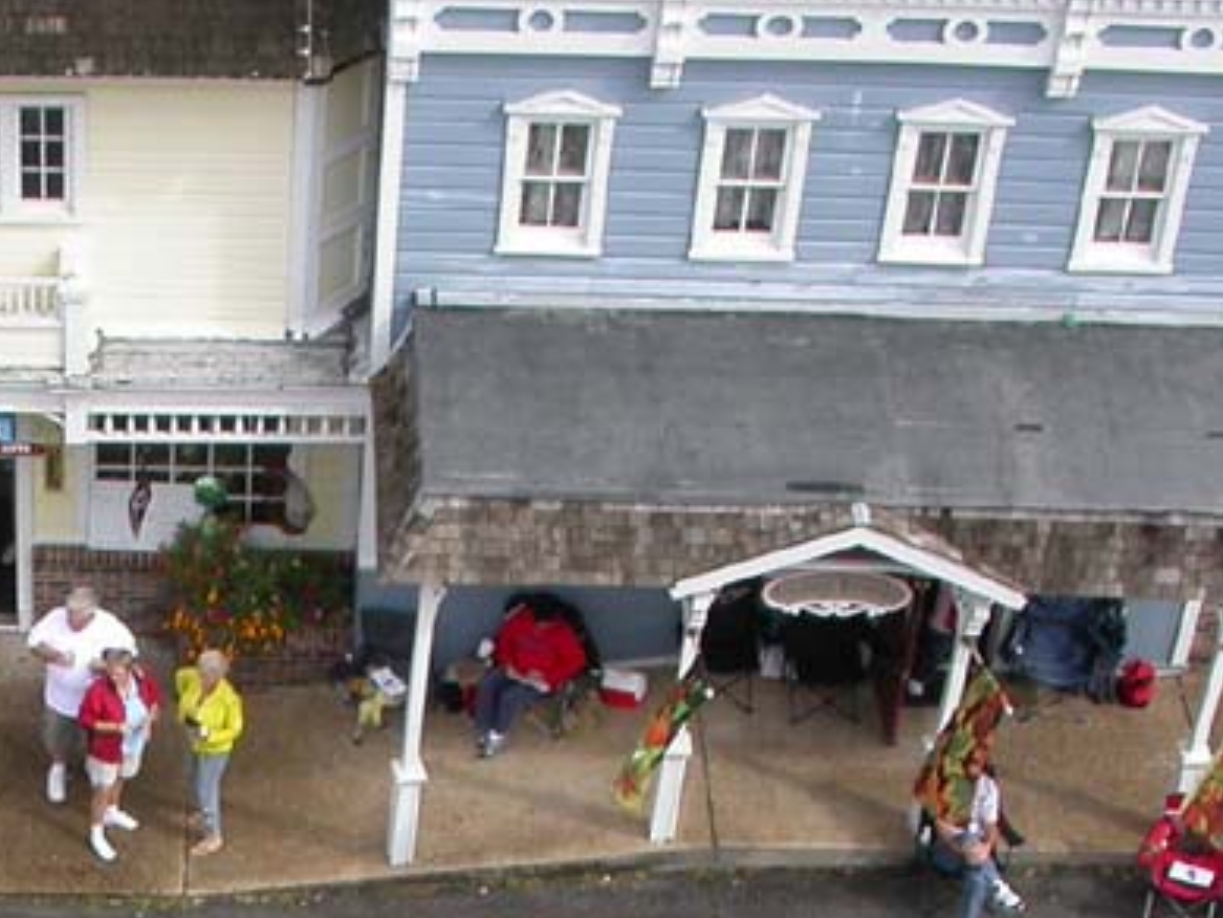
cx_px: -69
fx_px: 3534
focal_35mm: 100
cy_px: 1182
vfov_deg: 14.2
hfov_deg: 19.0
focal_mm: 7.85
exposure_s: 1/238
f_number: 6
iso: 100
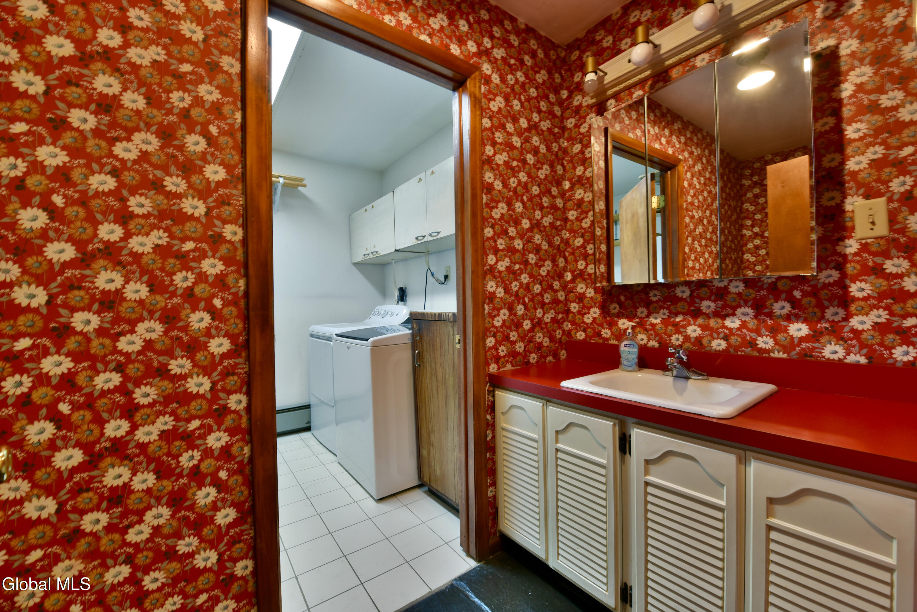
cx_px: 458
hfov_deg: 104.2
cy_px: 306
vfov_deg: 81.3
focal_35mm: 14
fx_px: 357
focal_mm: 14
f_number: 11
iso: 800
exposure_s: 1/8
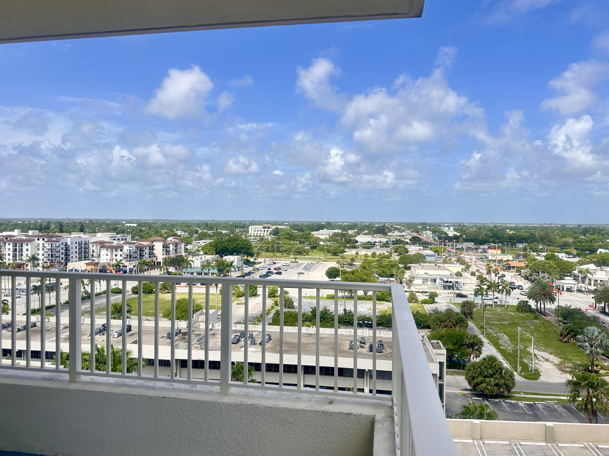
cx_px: 303
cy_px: 226
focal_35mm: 25
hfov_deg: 69.4
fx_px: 440
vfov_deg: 54.9
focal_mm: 6.86
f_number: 1.78
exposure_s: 1/3155
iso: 80
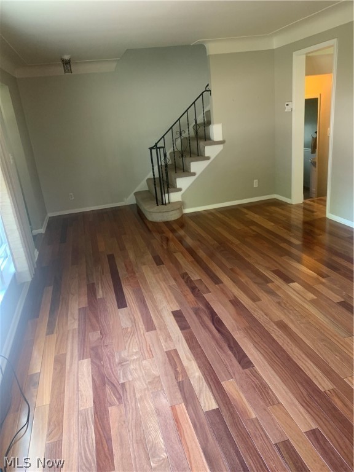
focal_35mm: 26
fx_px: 355
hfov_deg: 53.1
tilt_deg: -18.8
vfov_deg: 67.3
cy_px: 236
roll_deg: +6.0
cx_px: 177
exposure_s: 1/60
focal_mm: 4.25
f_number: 1.8
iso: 200
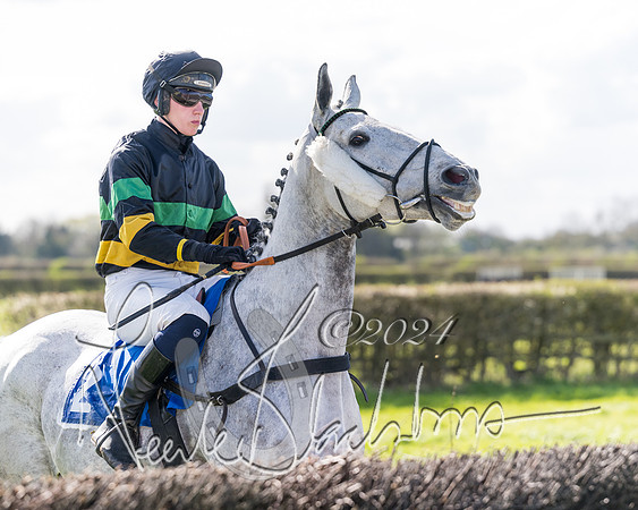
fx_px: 2763
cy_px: 255
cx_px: 319
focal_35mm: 146
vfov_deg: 10.5
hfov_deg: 13.2
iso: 400
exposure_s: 1/2000
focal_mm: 130
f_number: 4
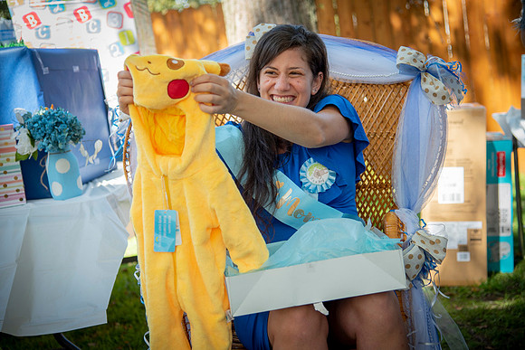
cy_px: 175
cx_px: 262
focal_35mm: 66
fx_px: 963
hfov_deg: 30.5
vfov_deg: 20.6
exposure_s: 1/125
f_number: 4
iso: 125
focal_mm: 66
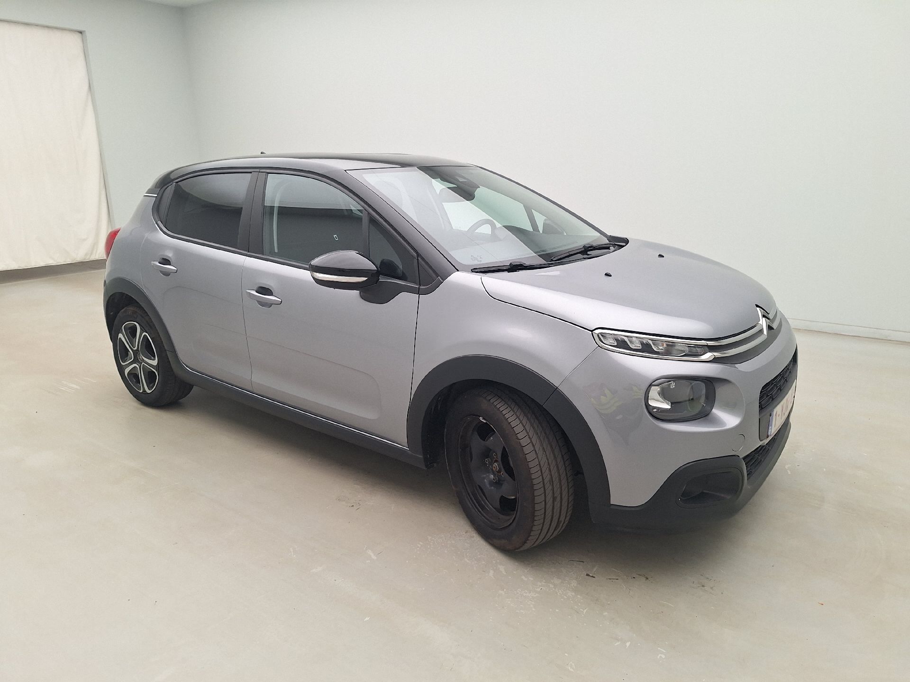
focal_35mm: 23
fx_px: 605
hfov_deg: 73.9
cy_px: 341
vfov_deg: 58.9
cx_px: 455
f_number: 1.8
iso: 50
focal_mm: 5.54
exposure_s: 1/100
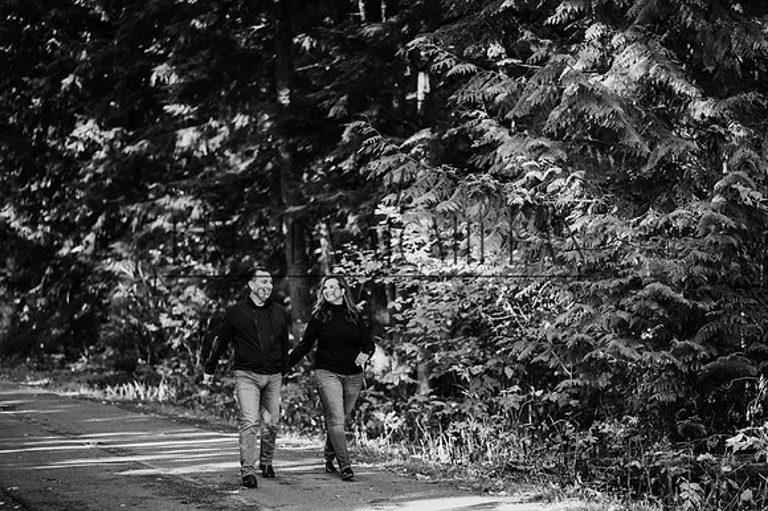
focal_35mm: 85
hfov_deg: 23.9
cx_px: 384
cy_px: 256
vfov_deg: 16.1
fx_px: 1812
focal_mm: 85
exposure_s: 1/800
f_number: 1.8
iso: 800
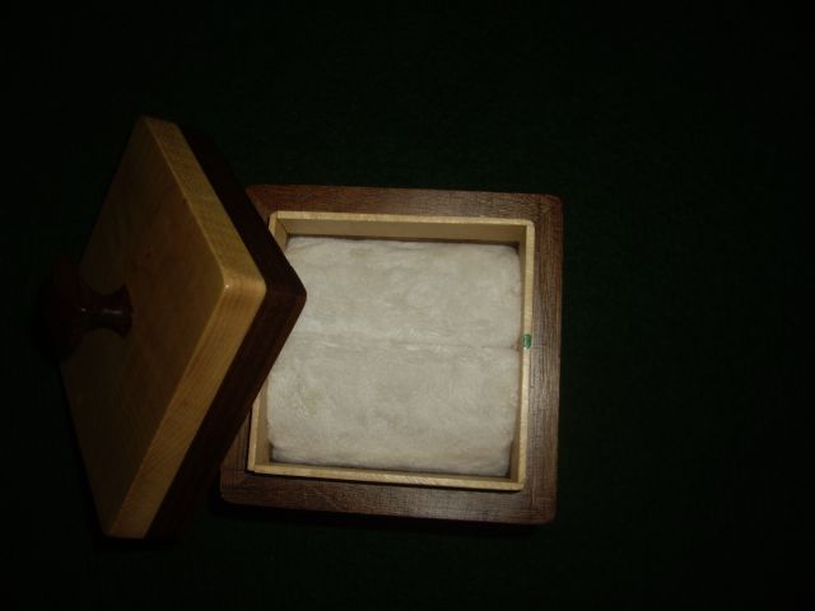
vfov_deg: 37.7
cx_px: 408
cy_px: 306
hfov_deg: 49.0
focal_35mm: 38
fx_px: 895
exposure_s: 1/40
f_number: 5.6
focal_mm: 7.9
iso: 50
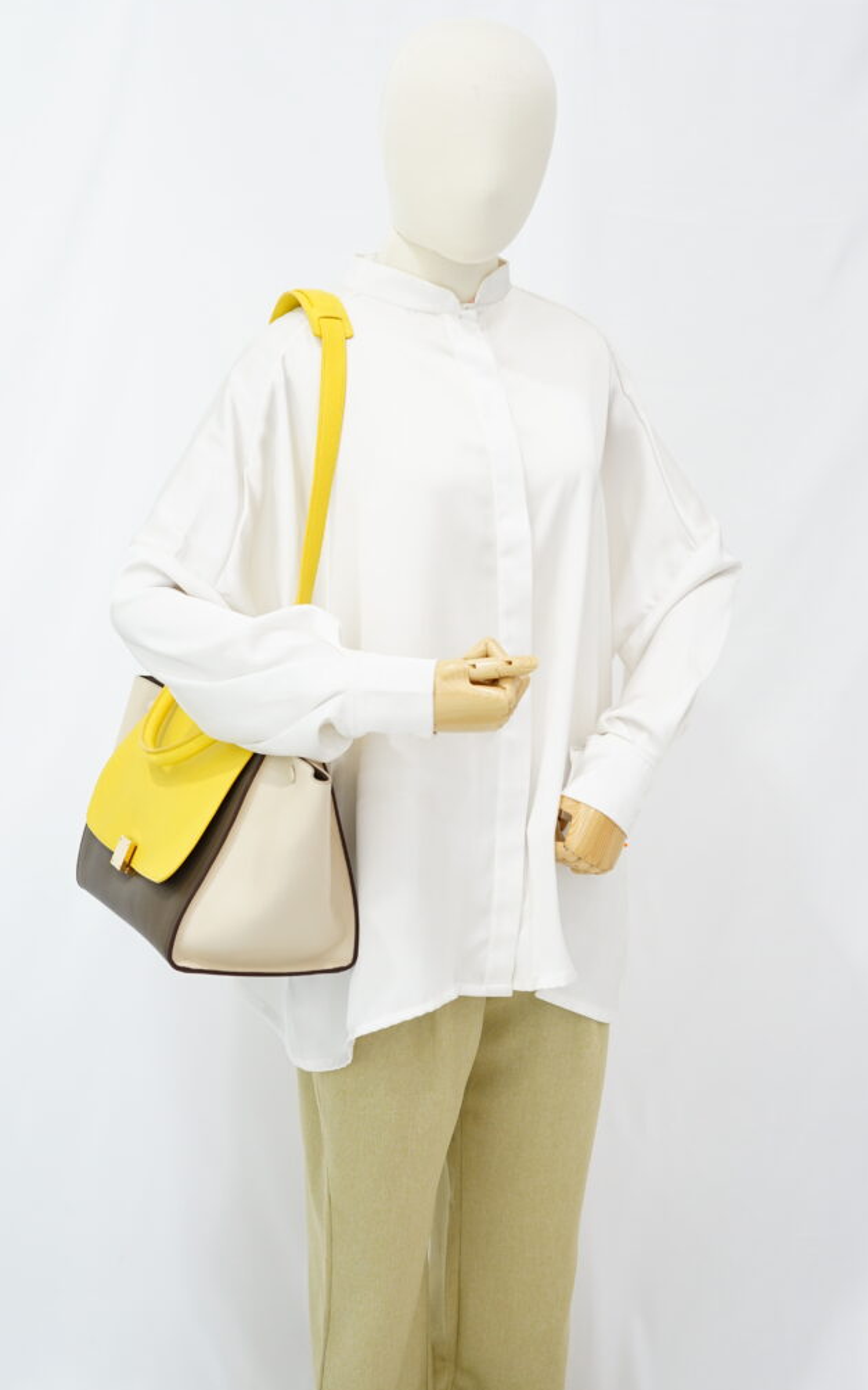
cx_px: 405
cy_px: 691
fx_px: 1969
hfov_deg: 24.9
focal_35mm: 52
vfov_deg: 38.9
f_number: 6.3
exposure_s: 1/8
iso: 640
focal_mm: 50
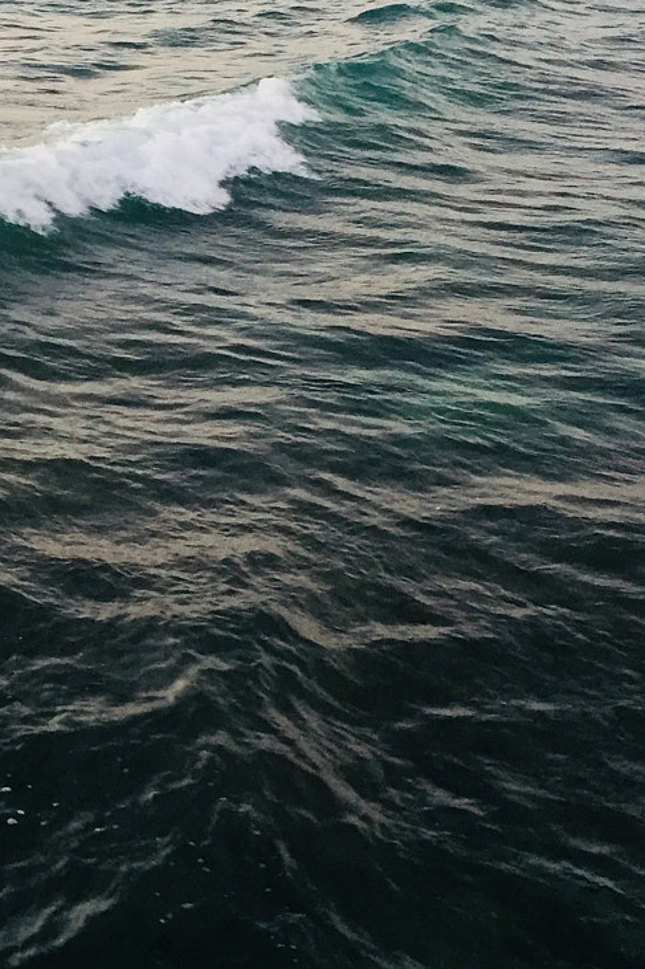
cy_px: 327
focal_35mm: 66
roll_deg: -2.0
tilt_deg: -16.7
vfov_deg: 30.3
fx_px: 1774
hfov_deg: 20.2
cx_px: 54
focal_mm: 4.15
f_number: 2.2
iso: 160
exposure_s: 1/33
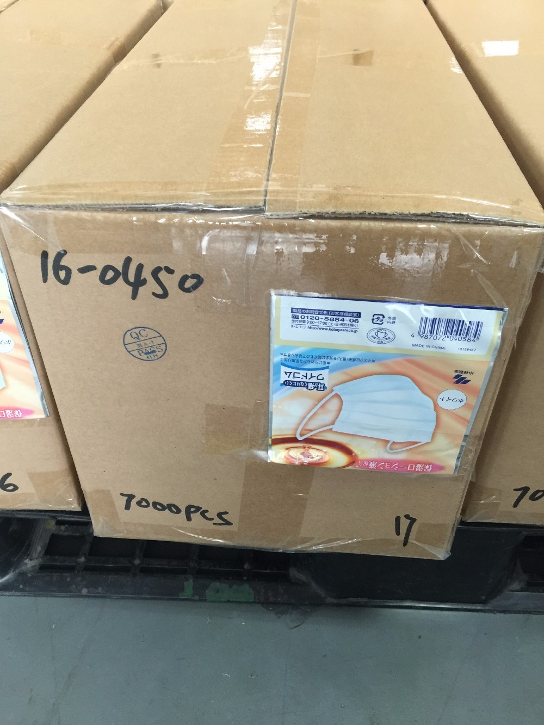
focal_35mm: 29
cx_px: 272
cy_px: 362
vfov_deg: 61.7
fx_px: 608
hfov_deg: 48.2
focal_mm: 4.15
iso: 100
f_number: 2.2
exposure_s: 1/15
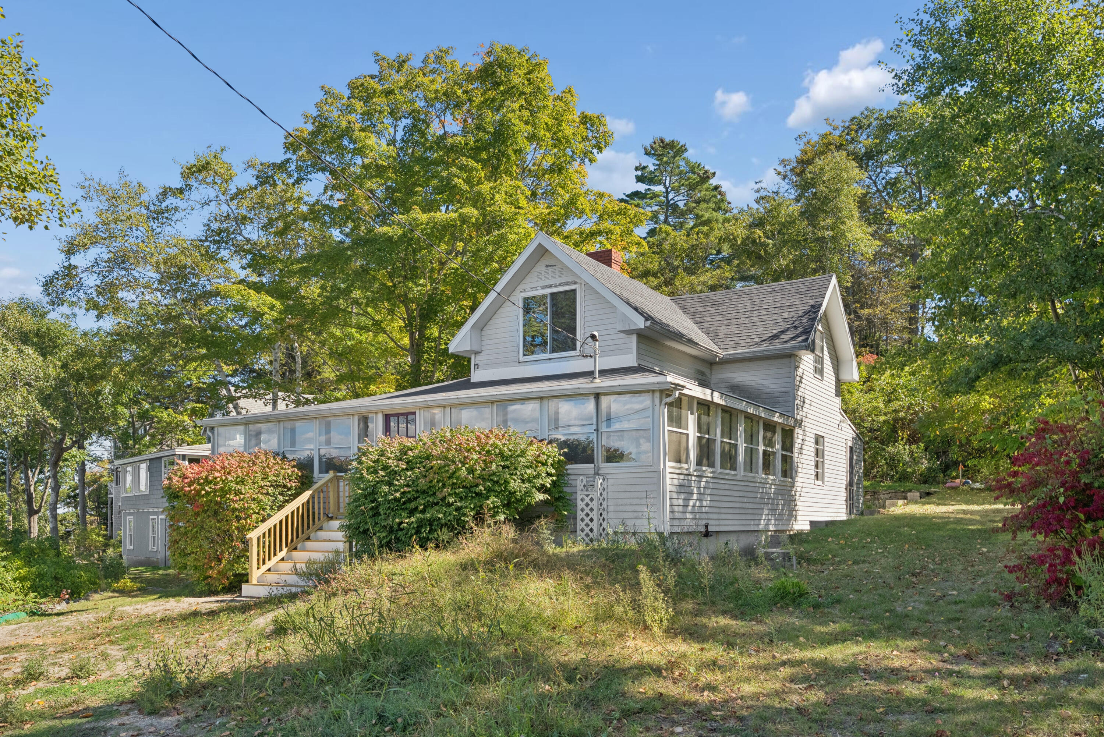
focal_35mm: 28
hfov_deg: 66.4
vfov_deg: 47.2
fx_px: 844
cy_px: 368
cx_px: 552
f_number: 7.1
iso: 320
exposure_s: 1/500
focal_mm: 27.5
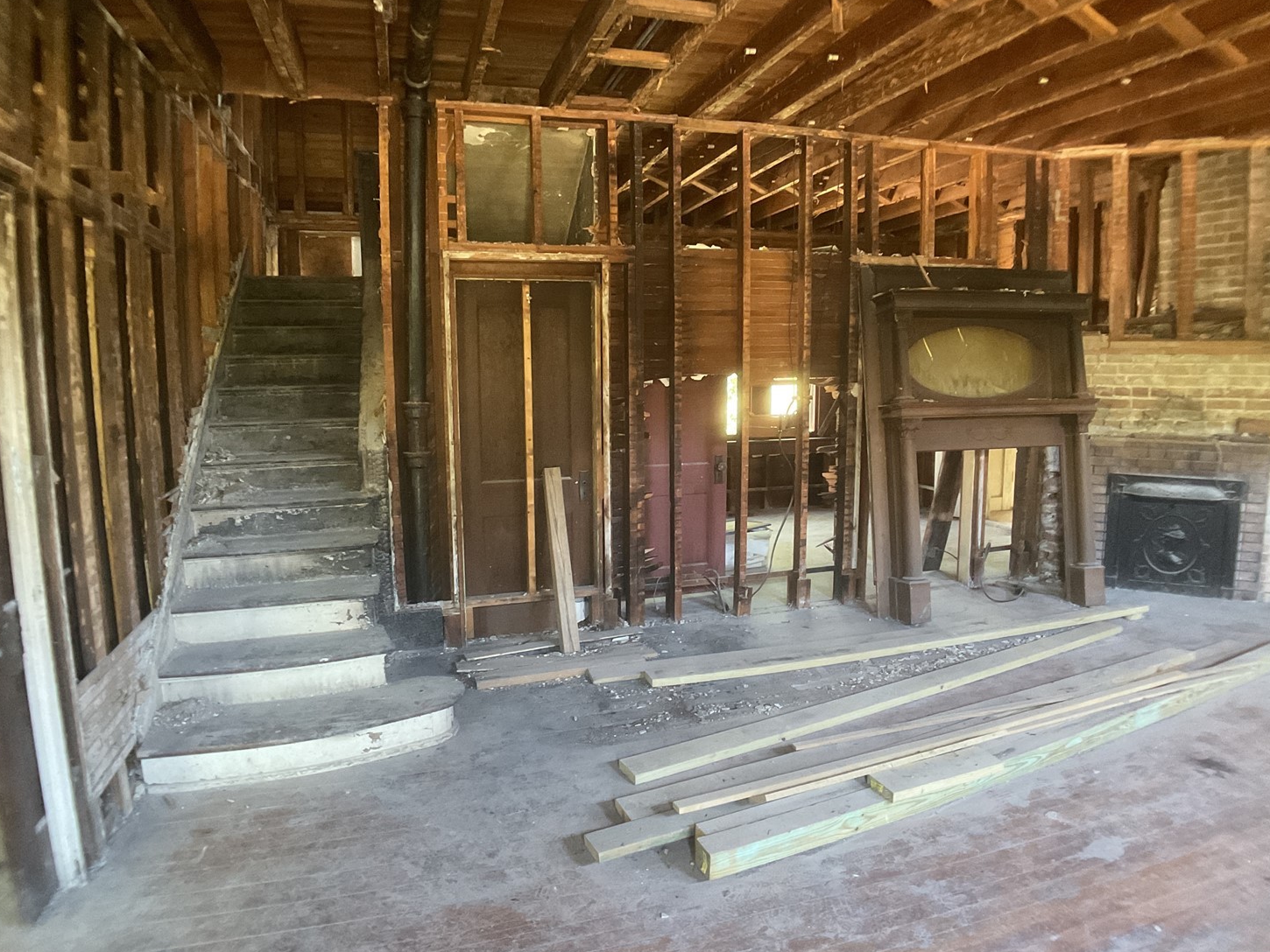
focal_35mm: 32
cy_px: 472
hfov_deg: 56.8
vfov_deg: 44.2
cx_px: 660
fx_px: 1174
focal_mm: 3
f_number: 1.8
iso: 400
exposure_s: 1/30
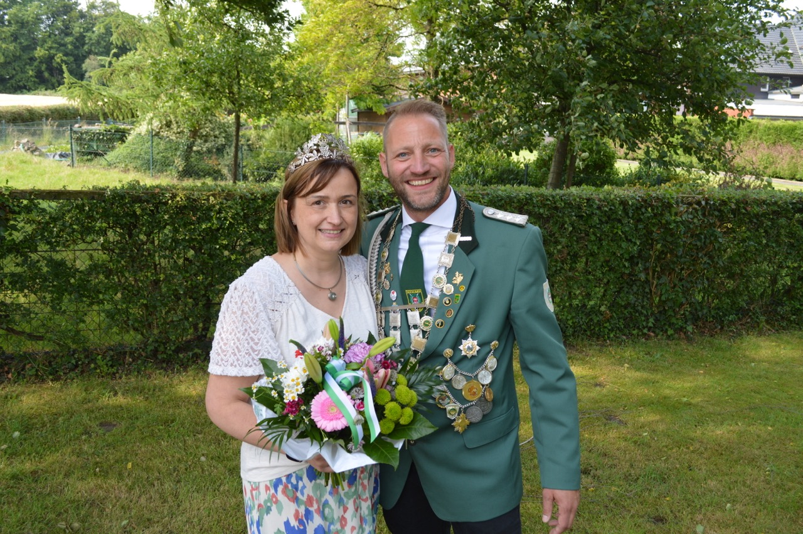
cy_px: 267
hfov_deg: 53.2
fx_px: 802
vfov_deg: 36.8
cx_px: 402
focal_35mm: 36
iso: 160
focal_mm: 24
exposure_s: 1/125
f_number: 5.6
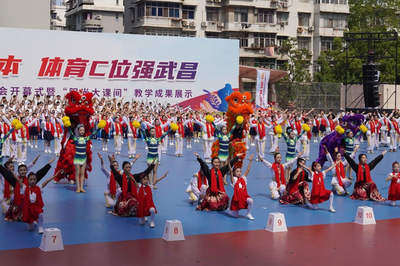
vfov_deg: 21.2
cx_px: 228
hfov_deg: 31.4
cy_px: 97
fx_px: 711
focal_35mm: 64
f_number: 5
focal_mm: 45.7
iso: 100
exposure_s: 1/800
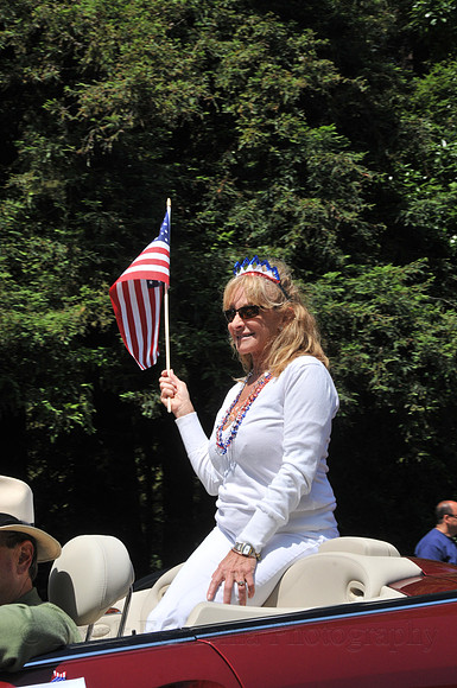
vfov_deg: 26.0
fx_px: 1490
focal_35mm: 78
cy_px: 344
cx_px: 228
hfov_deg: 17.4
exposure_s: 1/250
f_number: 22
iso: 400
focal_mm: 52
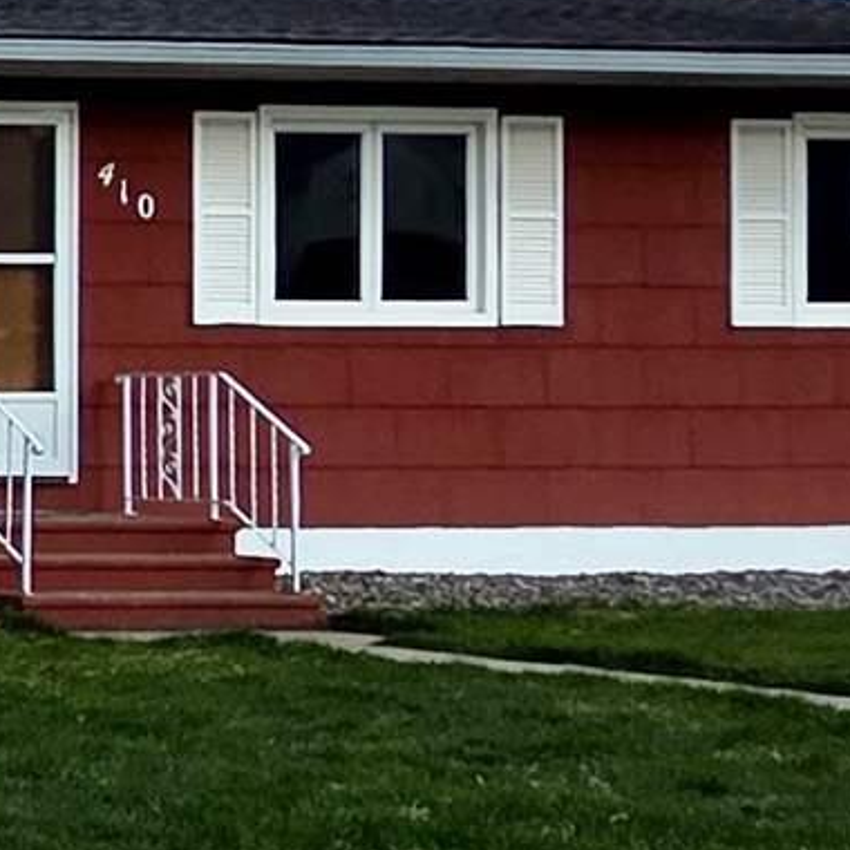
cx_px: -1391
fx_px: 2584
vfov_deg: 18.7
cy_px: 468
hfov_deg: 12.6
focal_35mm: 93
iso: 50
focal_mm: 2.2
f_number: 2.2
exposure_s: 1/1073
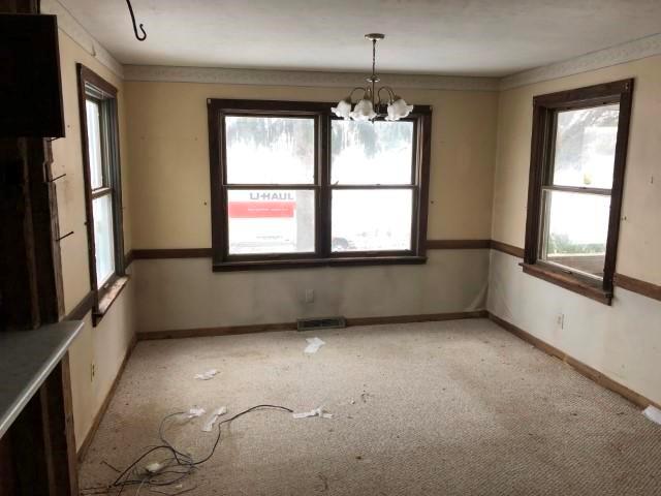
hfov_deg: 63.4
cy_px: 248
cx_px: 330
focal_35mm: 28
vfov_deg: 49.7
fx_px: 535
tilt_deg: -8.9
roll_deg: -0.2
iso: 25
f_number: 1.8
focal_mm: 4
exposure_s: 1/30
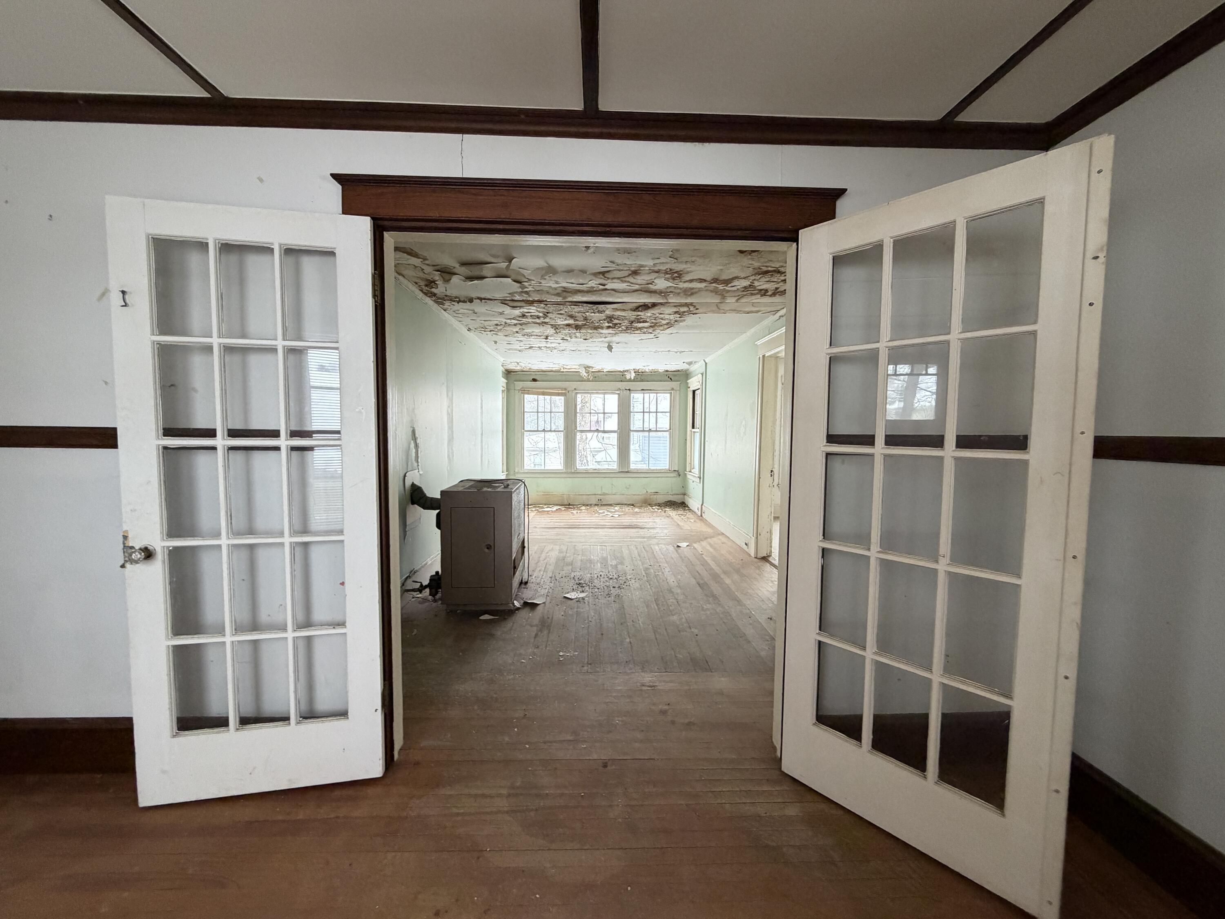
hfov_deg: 102.1
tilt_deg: -3.9
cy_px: 460
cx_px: 612
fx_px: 495
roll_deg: -0.2
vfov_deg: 85.7
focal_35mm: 14
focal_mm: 2.22
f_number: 2.2
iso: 320
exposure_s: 1/108
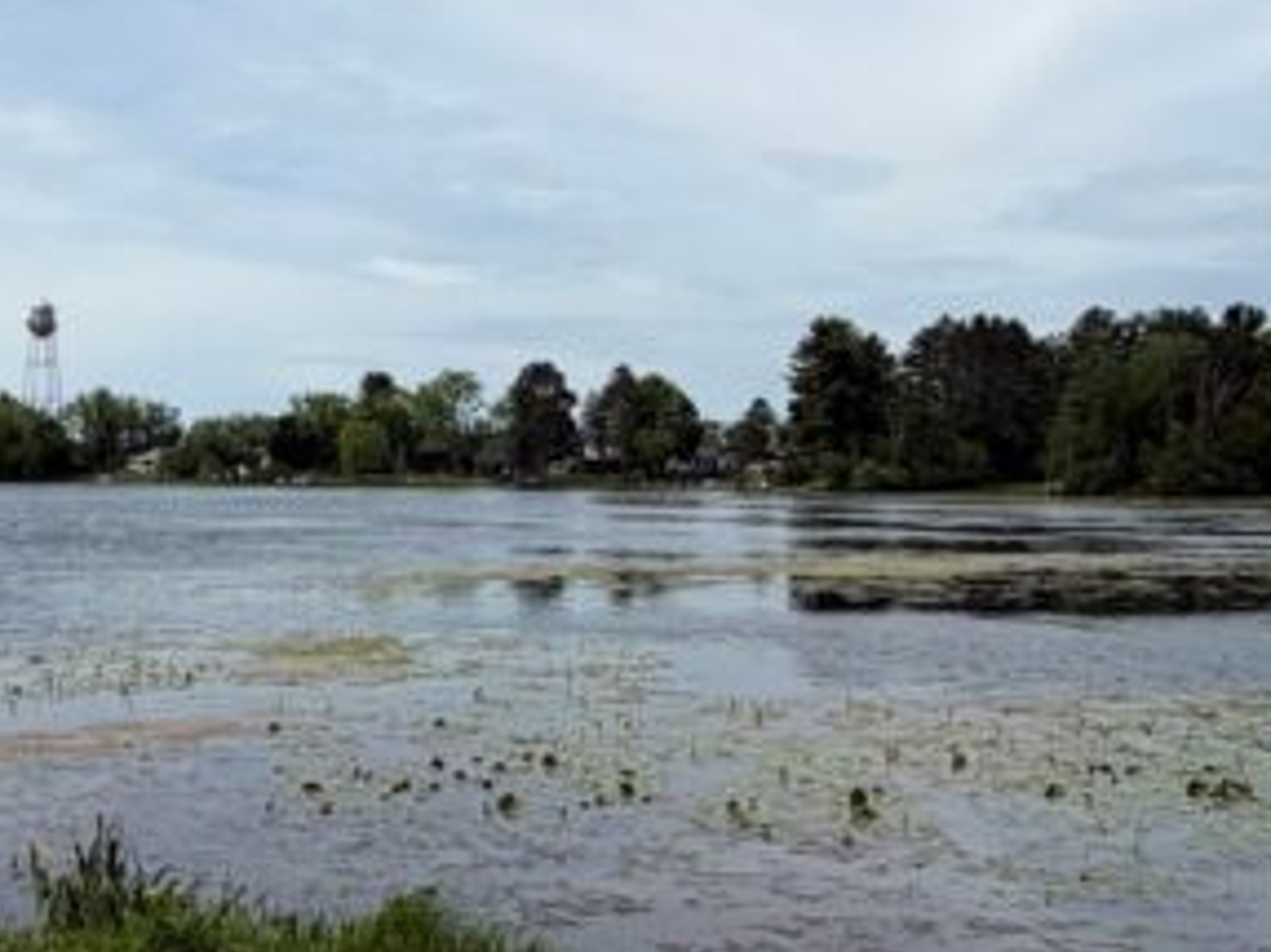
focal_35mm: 52
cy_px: 438
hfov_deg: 36.5
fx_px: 1908
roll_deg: +0.3
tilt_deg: +0.5
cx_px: 432
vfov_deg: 28.0
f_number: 2.2
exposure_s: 1/1534
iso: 20
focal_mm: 2.22
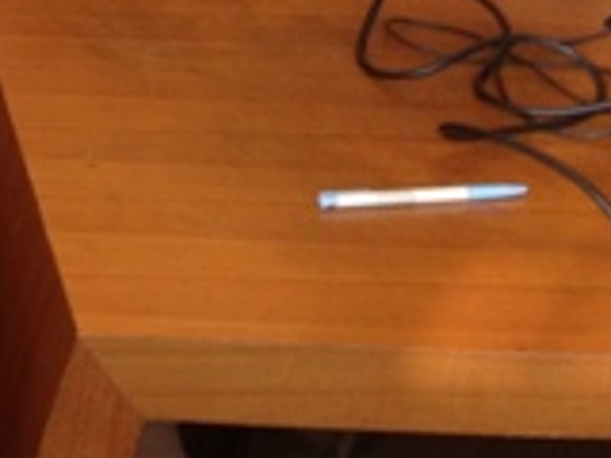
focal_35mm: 144
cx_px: -535
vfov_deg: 9.6
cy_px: -456
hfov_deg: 12.4
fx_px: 2542
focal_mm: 4.13
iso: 64
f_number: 2.4
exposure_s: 1/60
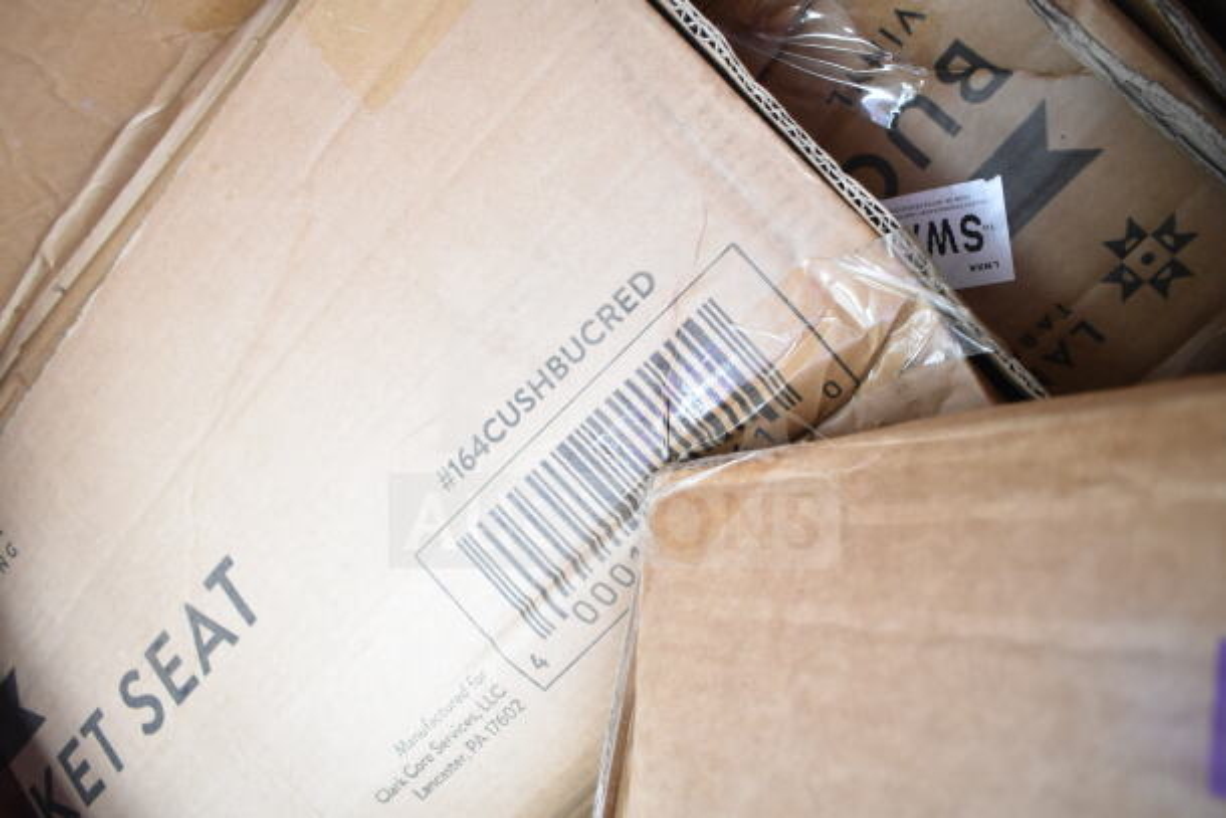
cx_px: 613
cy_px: 409
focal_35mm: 27
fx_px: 920
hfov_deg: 67.4
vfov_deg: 48.0
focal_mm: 18
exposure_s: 1/60
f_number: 4
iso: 1600
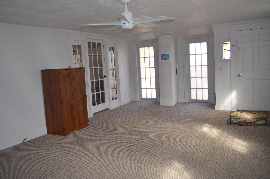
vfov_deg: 43.4
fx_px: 225
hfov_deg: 62.0
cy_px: 90
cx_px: 135
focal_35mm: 30
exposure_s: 1/125
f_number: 3.8
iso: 360
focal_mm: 20
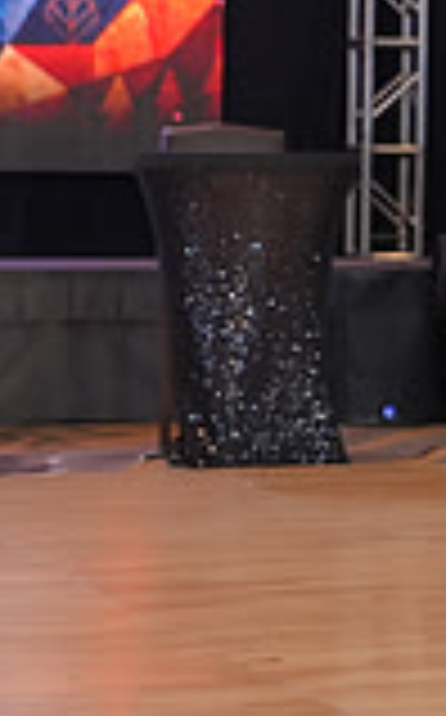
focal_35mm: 186
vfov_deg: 11.2
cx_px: 1086
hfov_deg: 6.7
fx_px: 3627
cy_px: 61
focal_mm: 50
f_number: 3.2
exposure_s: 1/500
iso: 2000
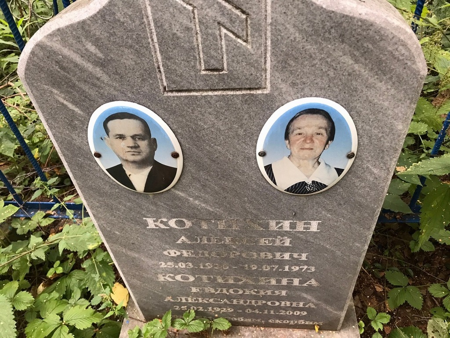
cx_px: 225
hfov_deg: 63.4
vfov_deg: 49.7
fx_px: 364
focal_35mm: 28
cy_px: 169
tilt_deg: -45.7
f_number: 1.8
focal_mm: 3.99
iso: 40
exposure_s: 1/17
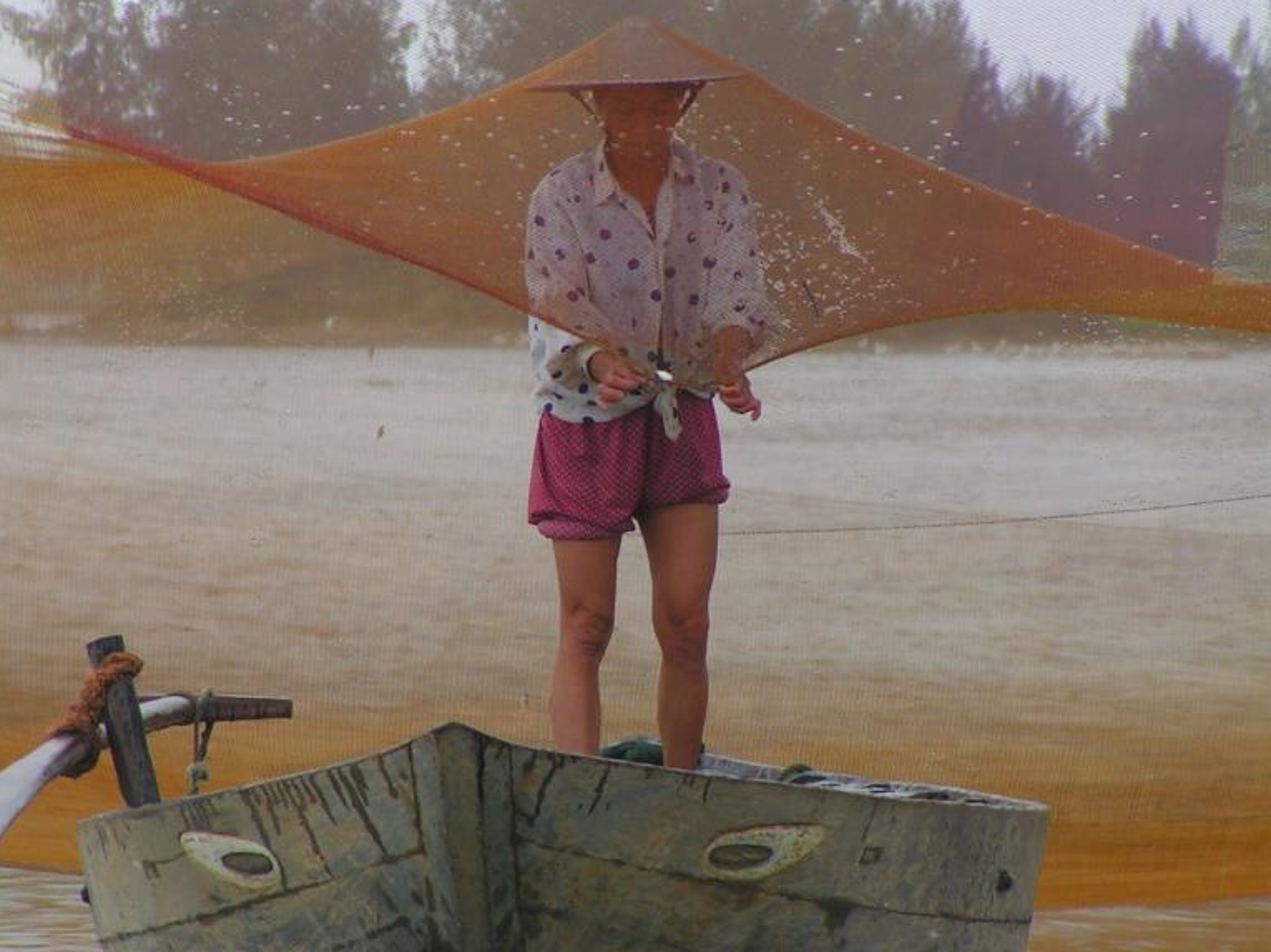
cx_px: 635
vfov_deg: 3.9
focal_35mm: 379
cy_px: 447
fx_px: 13909
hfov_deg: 5.2
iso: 50
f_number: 4.5
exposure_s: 1/500
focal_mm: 43.3
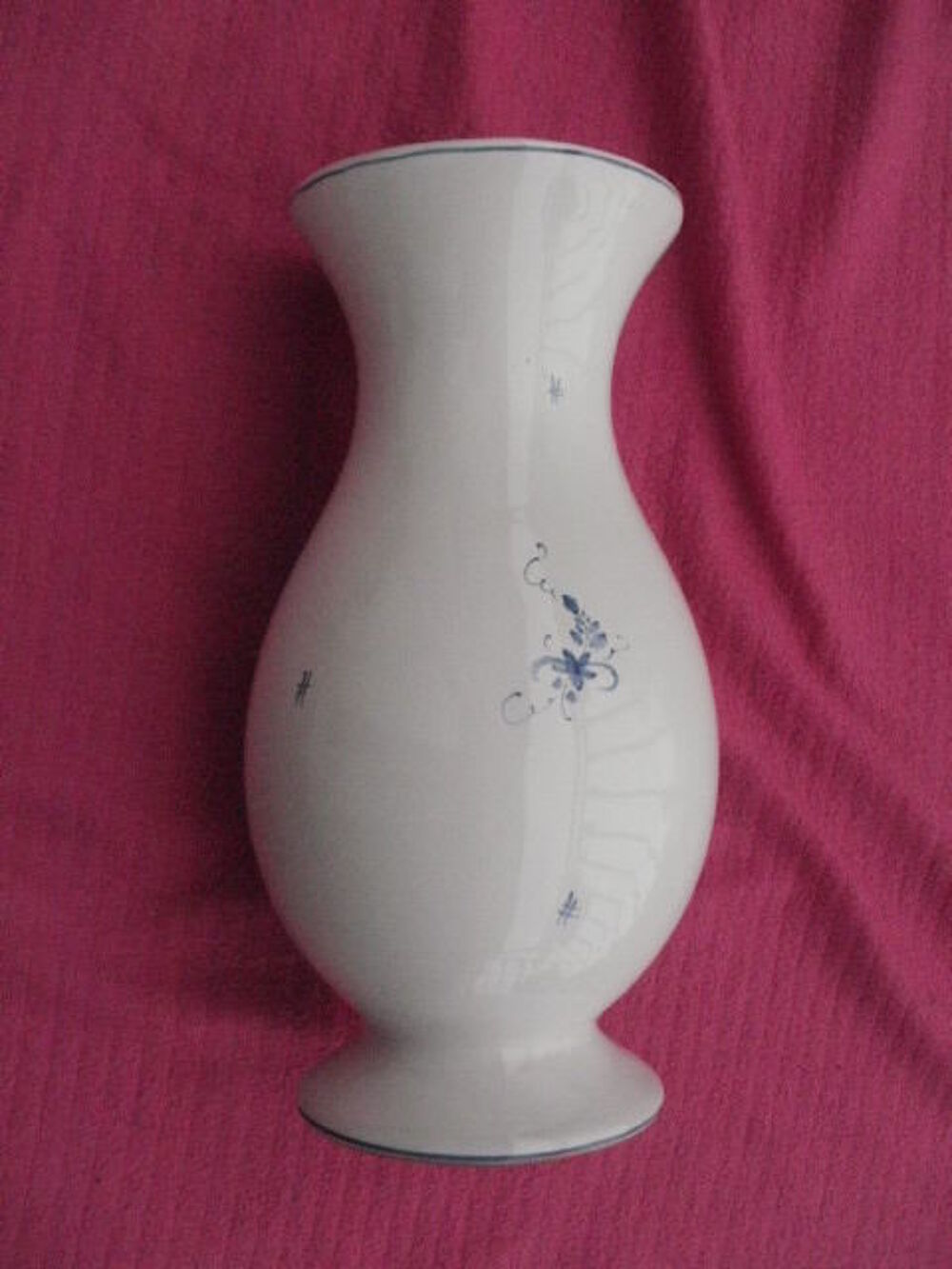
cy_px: 634
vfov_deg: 51.4
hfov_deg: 39.7
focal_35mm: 36
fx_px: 1320
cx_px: 476
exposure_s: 1/800
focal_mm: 6.3
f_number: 5.6
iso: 800
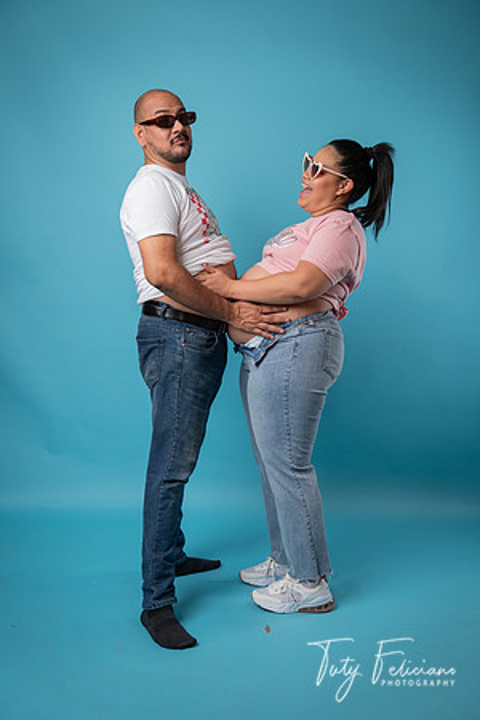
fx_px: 820
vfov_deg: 47.4
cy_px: 360
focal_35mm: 41
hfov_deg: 32.6
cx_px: 240
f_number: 3.2
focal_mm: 41
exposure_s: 1/50
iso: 50
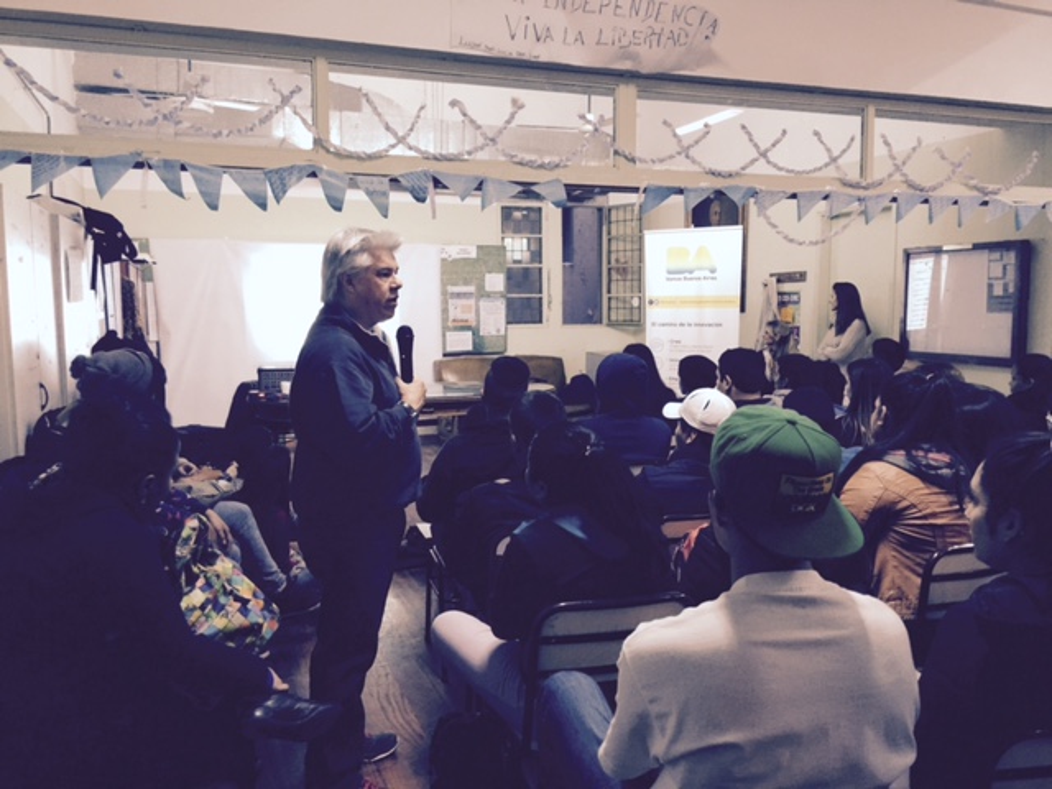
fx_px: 881
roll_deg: -0.8
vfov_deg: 48.2
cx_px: 526
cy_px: 394
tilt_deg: -5.3
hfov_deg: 61.7
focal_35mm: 29
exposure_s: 1/10
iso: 125
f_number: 2.2
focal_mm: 4.15
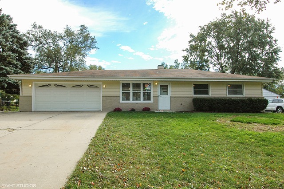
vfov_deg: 59.4
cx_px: 142
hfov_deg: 81.2
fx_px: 166
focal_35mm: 21
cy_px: 94
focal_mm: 14
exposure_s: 1/500
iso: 800
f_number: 11
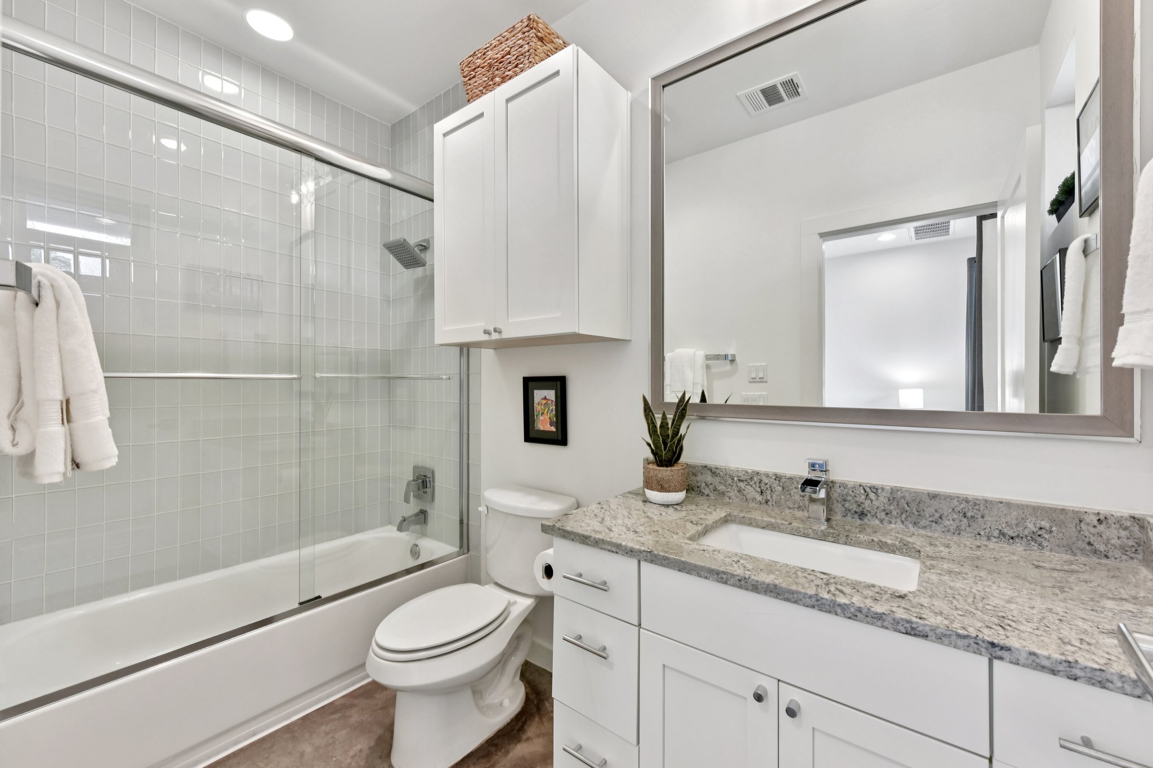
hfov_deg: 104.3
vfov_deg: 81.2
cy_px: 384
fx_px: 448
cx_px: 576
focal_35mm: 14
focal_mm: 14
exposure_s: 1/15
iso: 500
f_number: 8
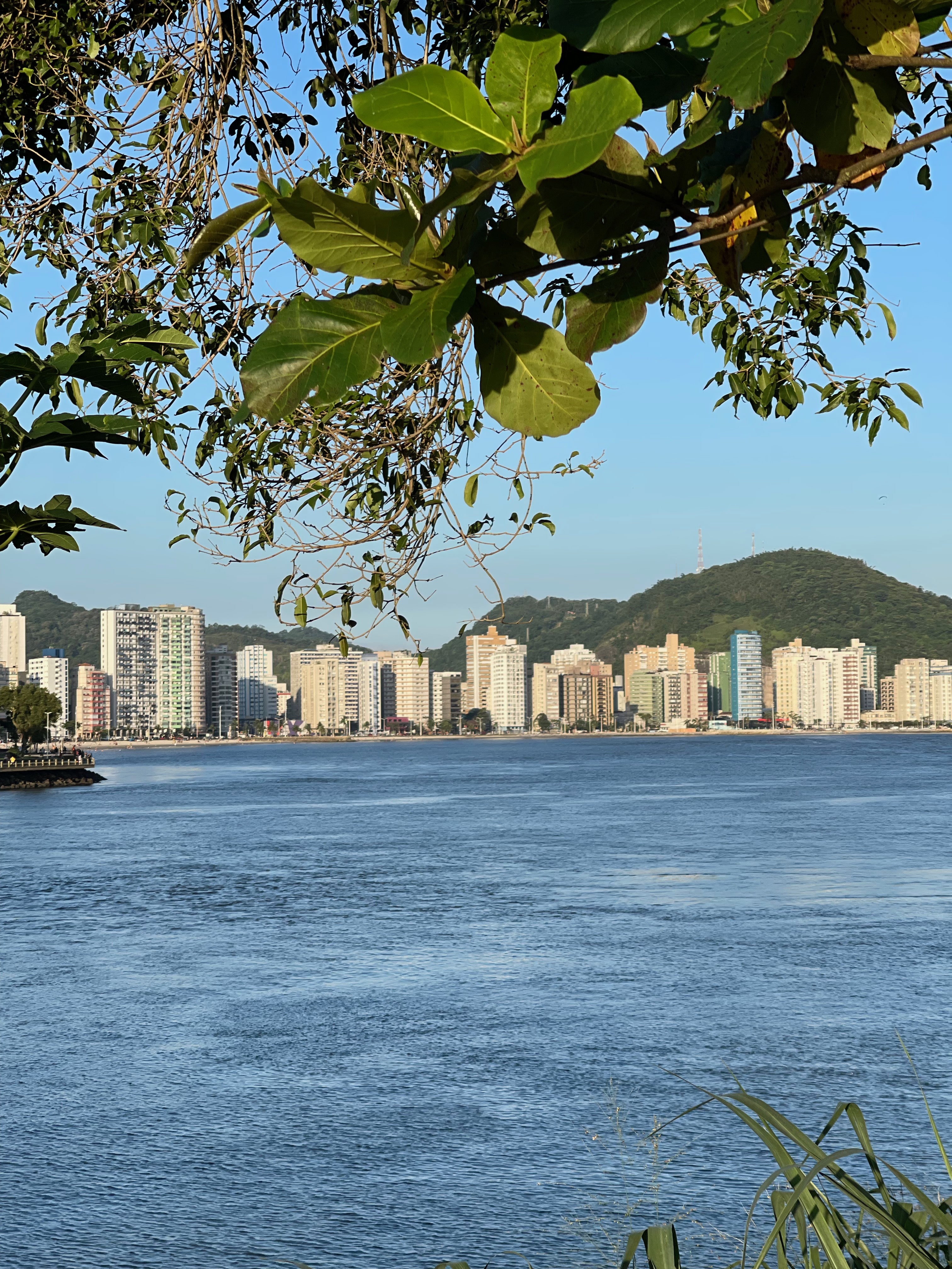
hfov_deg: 22.9
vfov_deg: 30.3
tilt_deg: +3.4
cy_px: 634
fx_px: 2347
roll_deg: +1.2
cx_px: 476
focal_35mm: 64
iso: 32
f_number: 2.2
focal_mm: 7.5
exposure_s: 1/1248
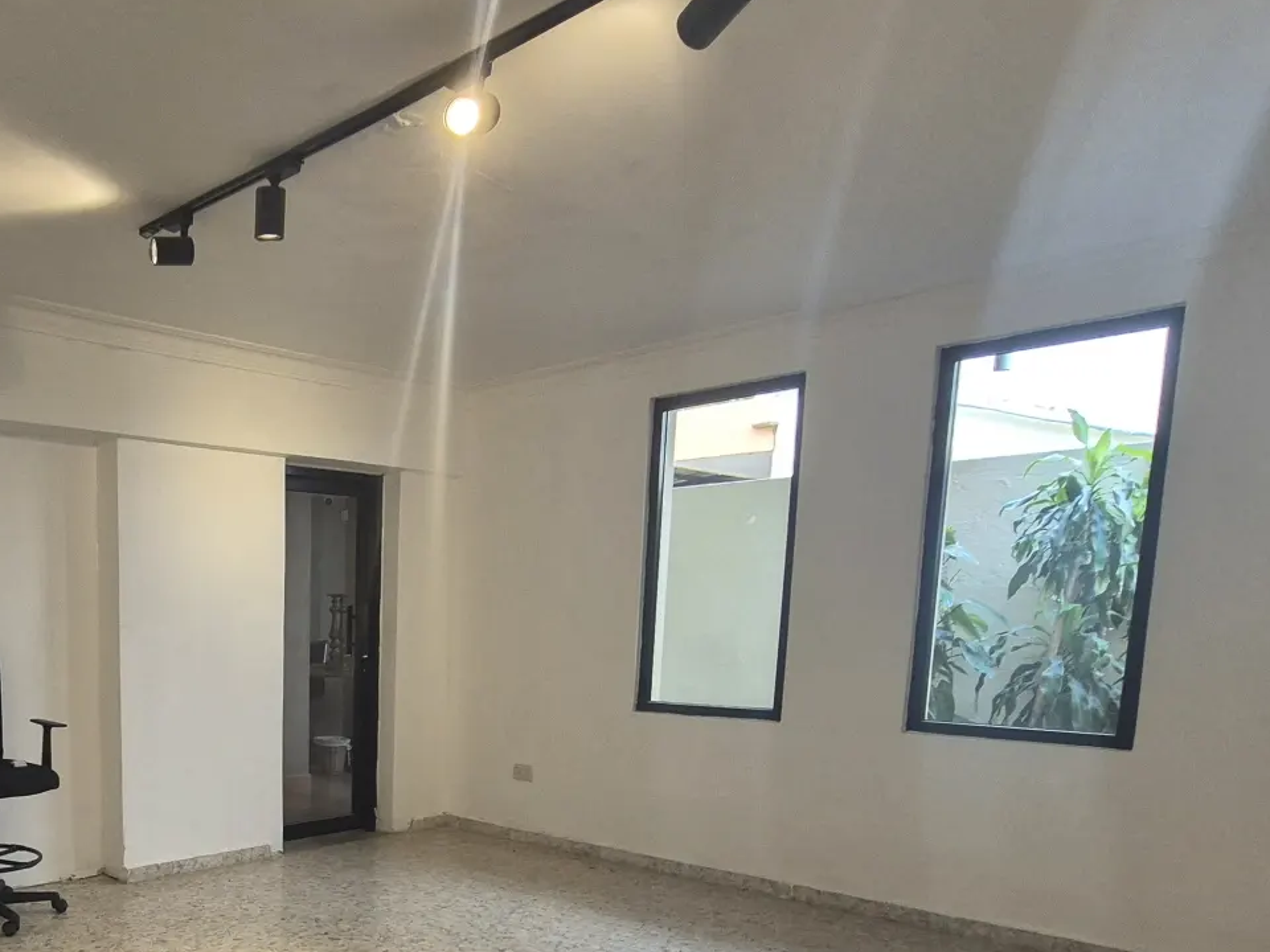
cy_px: 779
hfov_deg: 60.8
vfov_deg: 49.5
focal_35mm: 26
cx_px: 222
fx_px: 954
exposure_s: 1/60
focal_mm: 2.2
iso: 160
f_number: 2.2
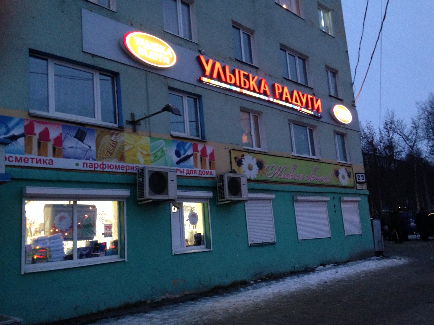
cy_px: 163
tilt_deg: +10.0
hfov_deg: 53.9
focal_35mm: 34
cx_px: 222
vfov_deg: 41.8
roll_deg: +4.4
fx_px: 426
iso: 400
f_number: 2.4
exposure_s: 1/15
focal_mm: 4.12
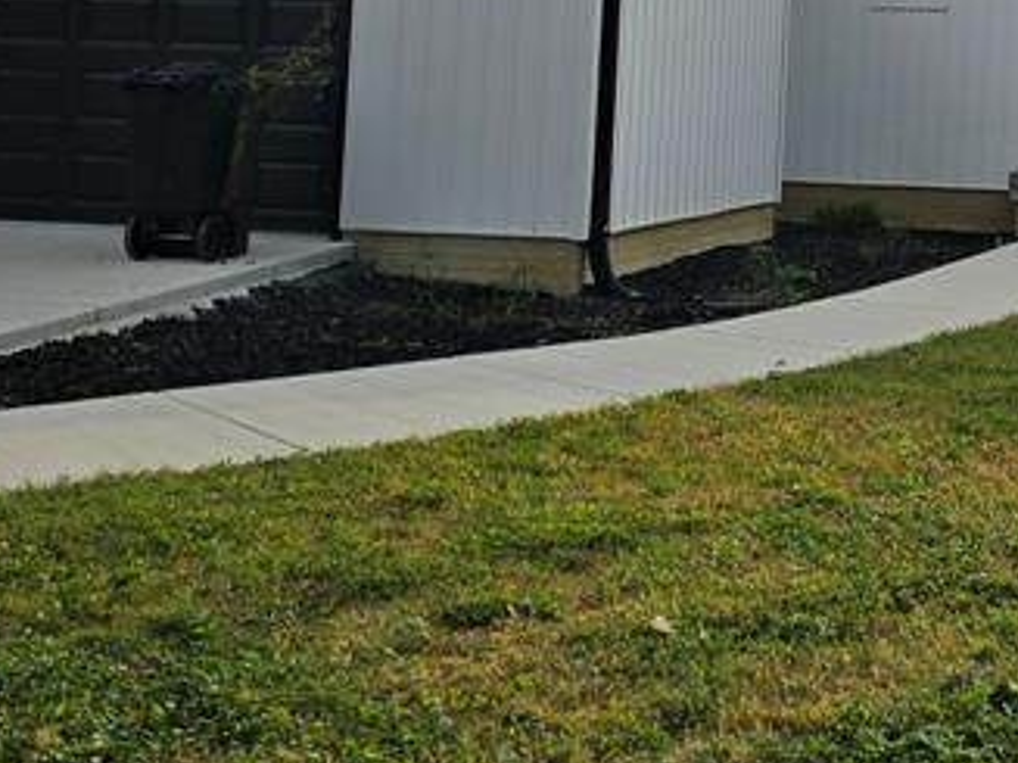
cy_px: -84
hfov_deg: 25.7
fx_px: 2117
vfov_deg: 19.5
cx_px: 1006
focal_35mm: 72
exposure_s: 1/2456
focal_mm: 6.3
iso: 12
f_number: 1.7
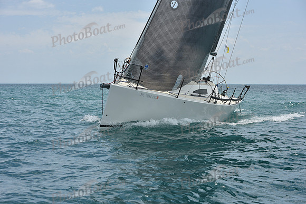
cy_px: 102
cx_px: 153
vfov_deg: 19.5
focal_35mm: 70
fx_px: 595
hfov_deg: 28.8
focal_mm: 70
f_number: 8
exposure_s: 1/1250
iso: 250
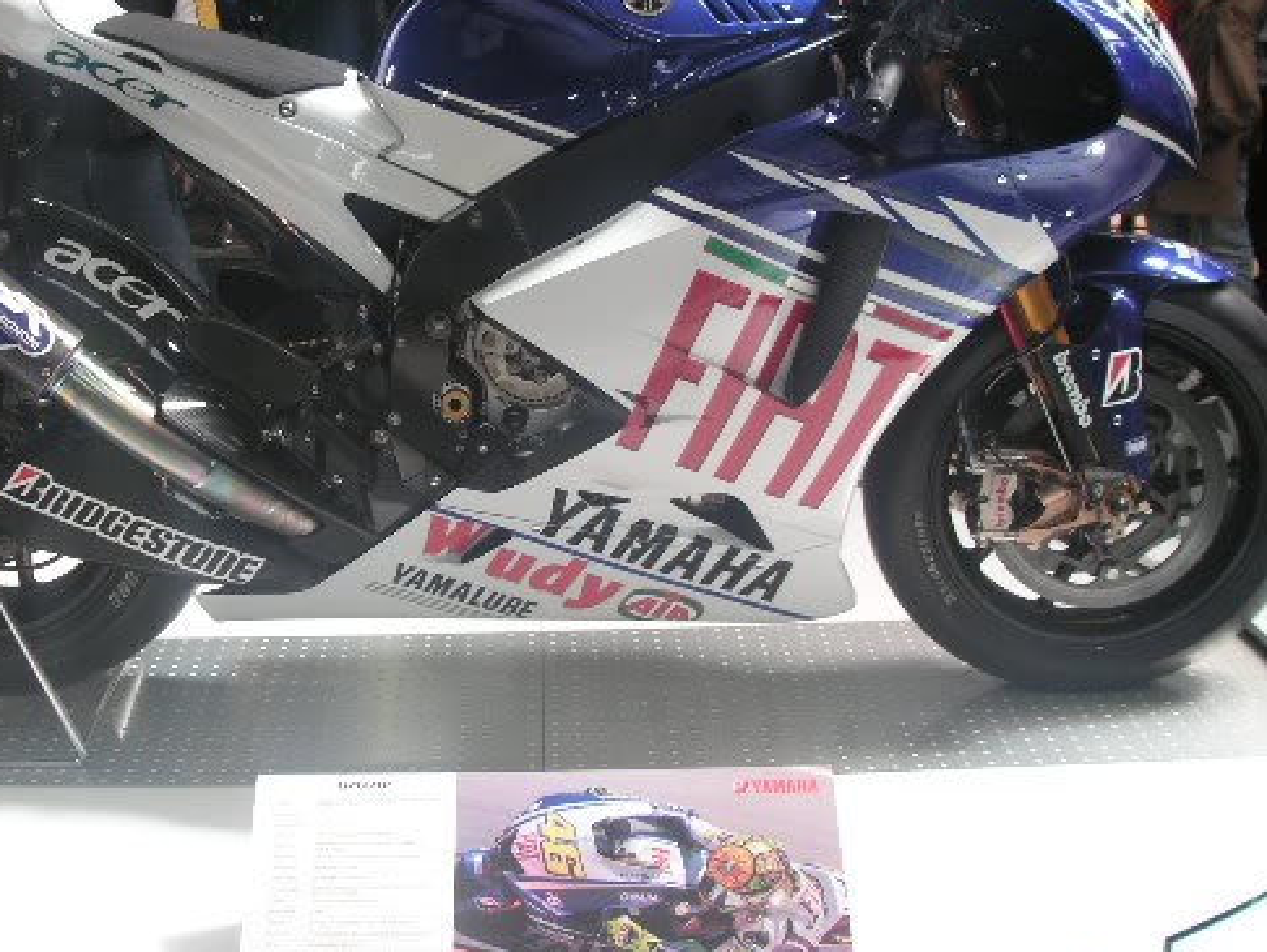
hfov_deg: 38.0
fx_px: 1831
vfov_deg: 29.0
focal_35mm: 50
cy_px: 347
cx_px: 482
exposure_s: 1/90
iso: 50
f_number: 3.3
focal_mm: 6.3
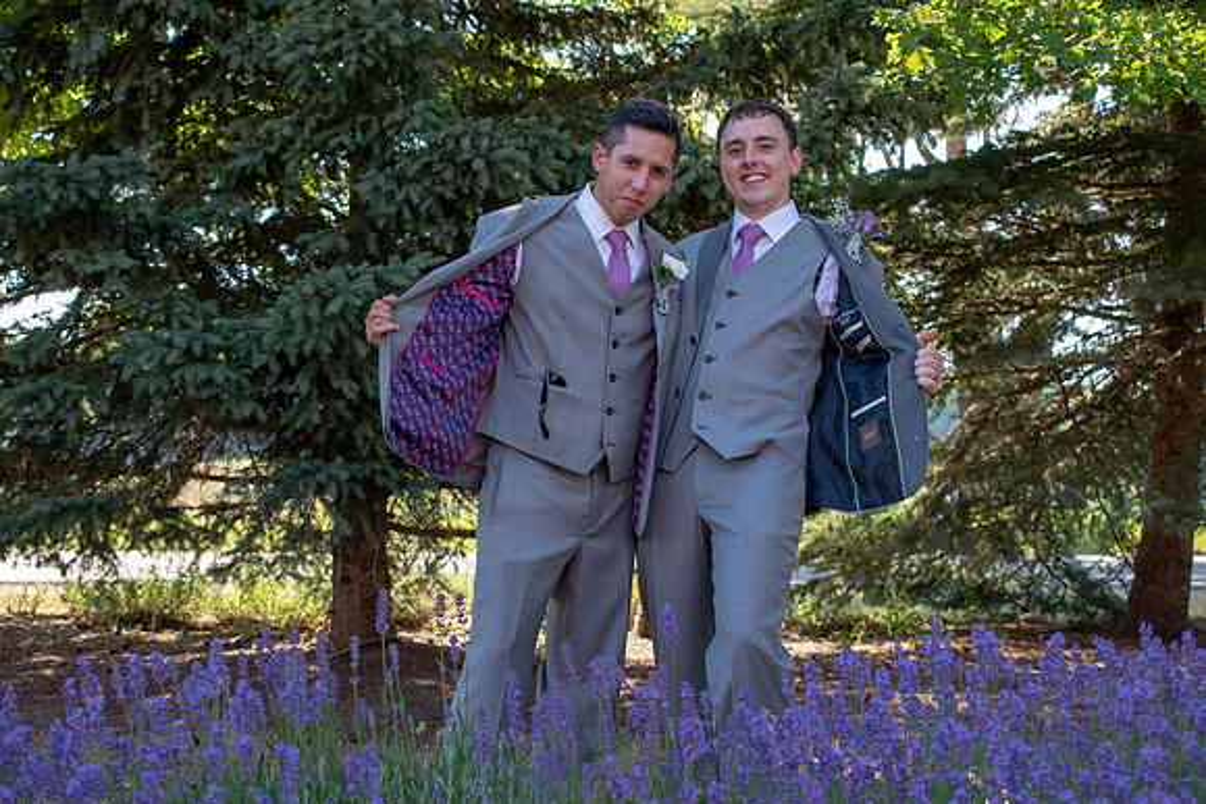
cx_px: 603
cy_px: 402
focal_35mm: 60
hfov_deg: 33.4
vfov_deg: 22.6
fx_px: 2010
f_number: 6.3
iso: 400
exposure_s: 1/160
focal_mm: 40
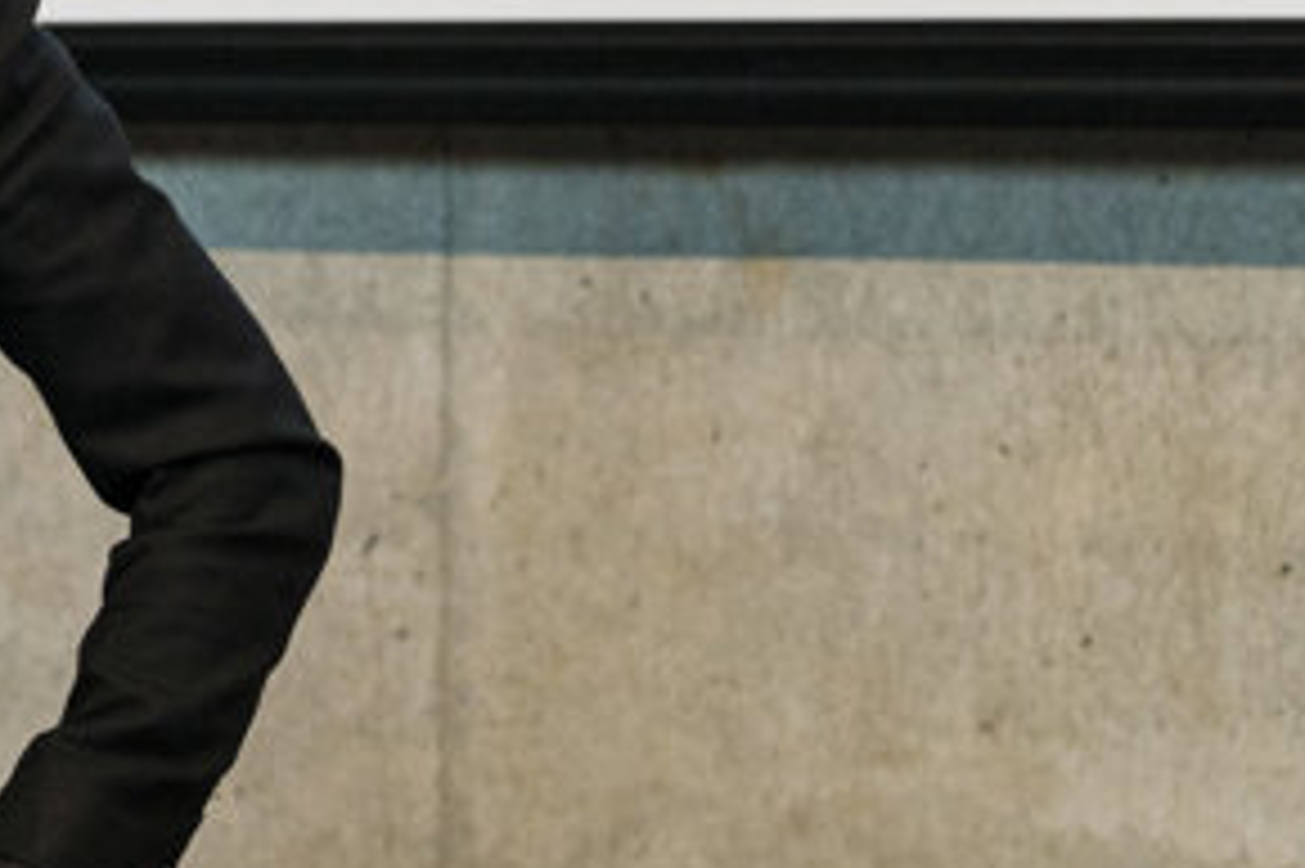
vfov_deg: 4.5
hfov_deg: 6.7
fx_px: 11050
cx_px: -194
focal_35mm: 305
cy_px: -184
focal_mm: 61
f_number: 2.8
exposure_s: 1/170
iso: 2000
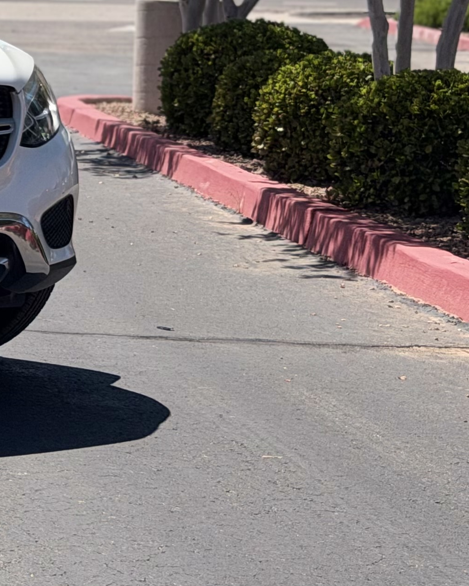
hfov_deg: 9.7
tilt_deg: -4.0
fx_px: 2586
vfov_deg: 12.8
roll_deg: -0.4
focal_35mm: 149
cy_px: 41
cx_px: -420
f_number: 1.78
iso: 64
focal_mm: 6.76
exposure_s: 1/6536
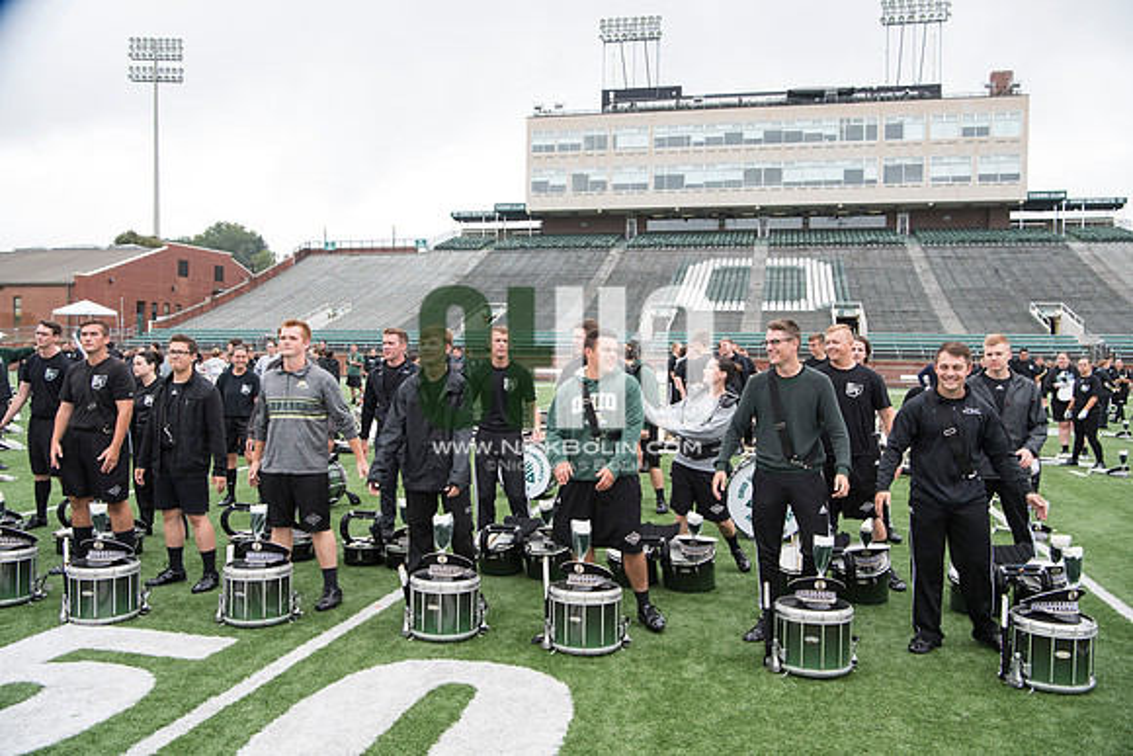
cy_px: 378
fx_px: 976
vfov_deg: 42.3
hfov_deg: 60.3
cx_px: 566
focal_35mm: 31
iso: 640
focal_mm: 31
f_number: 5.6
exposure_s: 1/500
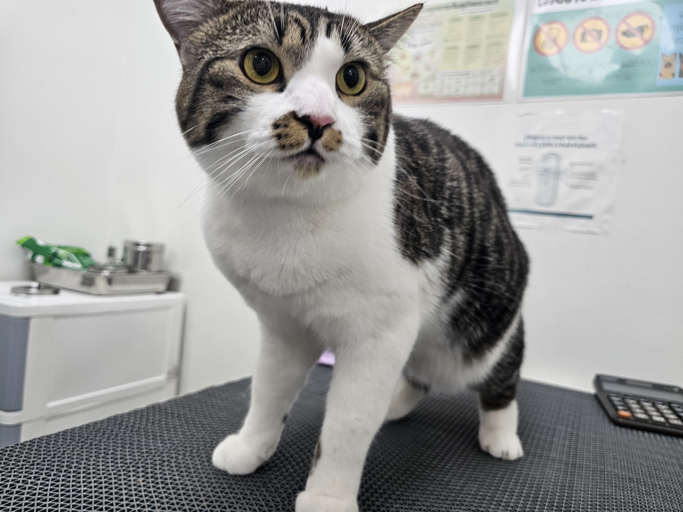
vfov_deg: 58.9
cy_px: 256
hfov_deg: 73.9
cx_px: 342
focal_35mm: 23
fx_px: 454
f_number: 1.7
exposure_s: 1/129
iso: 160
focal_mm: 6.3
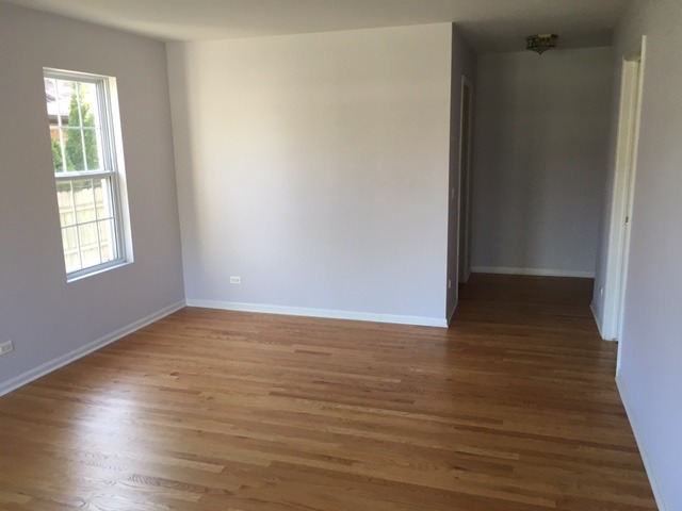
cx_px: 341
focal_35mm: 29
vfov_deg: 48.2
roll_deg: +1.9
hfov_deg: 61.7
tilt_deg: -11.7
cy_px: 256
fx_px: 571
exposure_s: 1/30
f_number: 2.2
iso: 32
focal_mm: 4.15
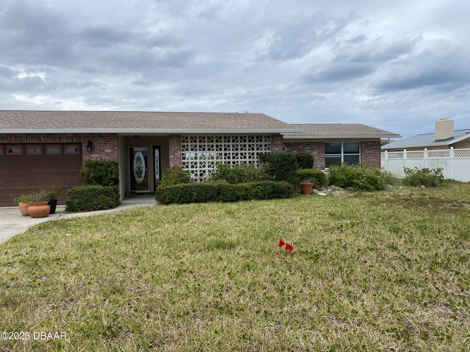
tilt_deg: -4.1
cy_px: 176
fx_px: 353
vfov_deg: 53.1
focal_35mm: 26
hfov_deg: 67.3
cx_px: 235
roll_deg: +1.3
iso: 32
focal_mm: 4.25
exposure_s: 1/3205
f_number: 1.8
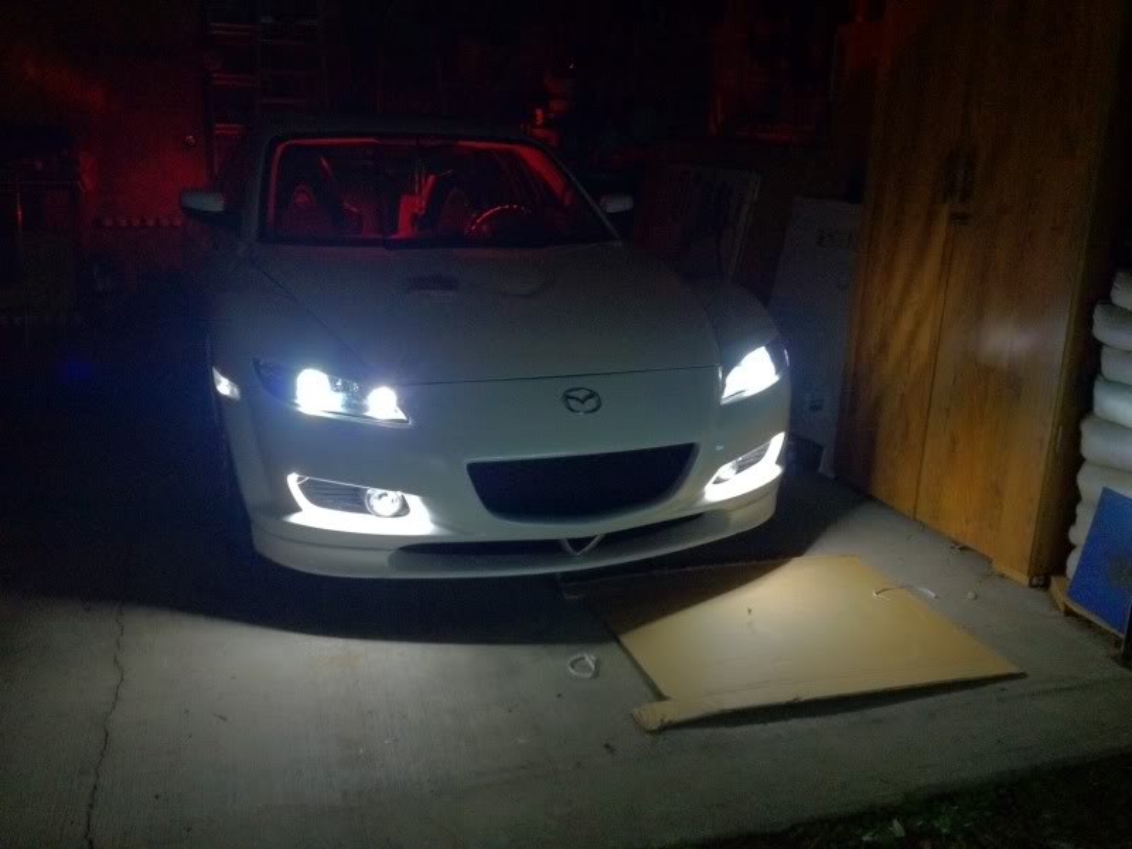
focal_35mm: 35
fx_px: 1145
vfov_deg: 40.7
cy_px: 424
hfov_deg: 52.6
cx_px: 566
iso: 640
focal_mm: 4.3
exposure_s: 1/15
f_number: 2.4
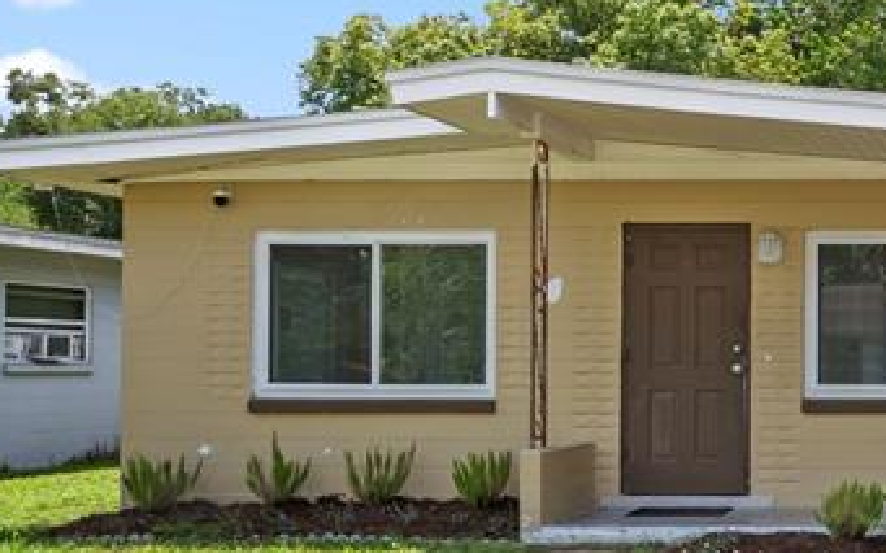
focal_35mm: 49
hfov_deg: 34.5
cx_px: 1008
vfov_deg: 26.2
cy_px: 362
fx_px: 1183
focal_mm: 16
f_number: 14
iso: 64
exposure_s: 1/13
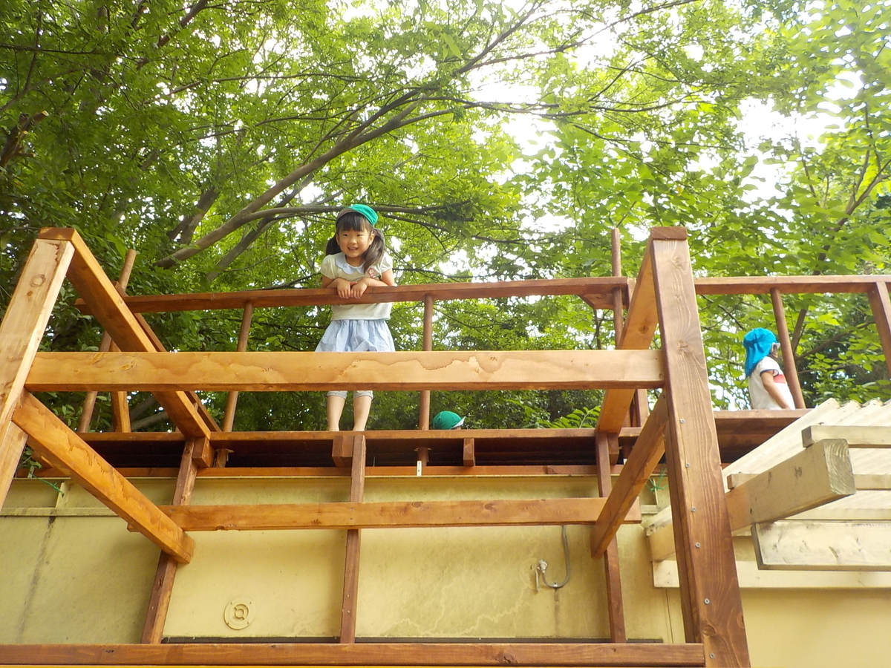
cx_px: 446
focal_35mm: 30
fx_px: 772
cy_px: 334
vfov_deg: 46.8
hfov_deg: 60.0
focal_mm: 4.1
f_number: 3.3
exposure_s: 1/100
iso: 125
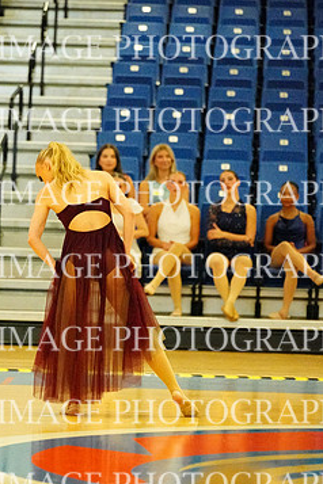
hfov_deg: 5.6
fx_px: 3284
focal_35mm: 244
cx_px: 104
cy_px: 302
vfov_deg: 8.4
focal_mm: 150
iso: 25600
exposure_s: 1/1600
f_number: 2.8
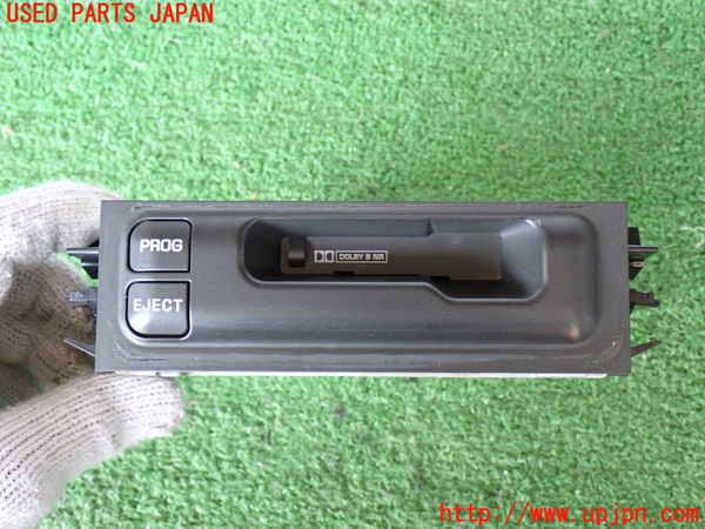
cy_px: 264
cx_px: 352
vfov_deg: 30.9
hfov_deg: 40.4
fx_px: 957
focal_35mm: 47
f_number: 3.1
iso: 400
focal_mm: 8.4
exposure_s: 1/50
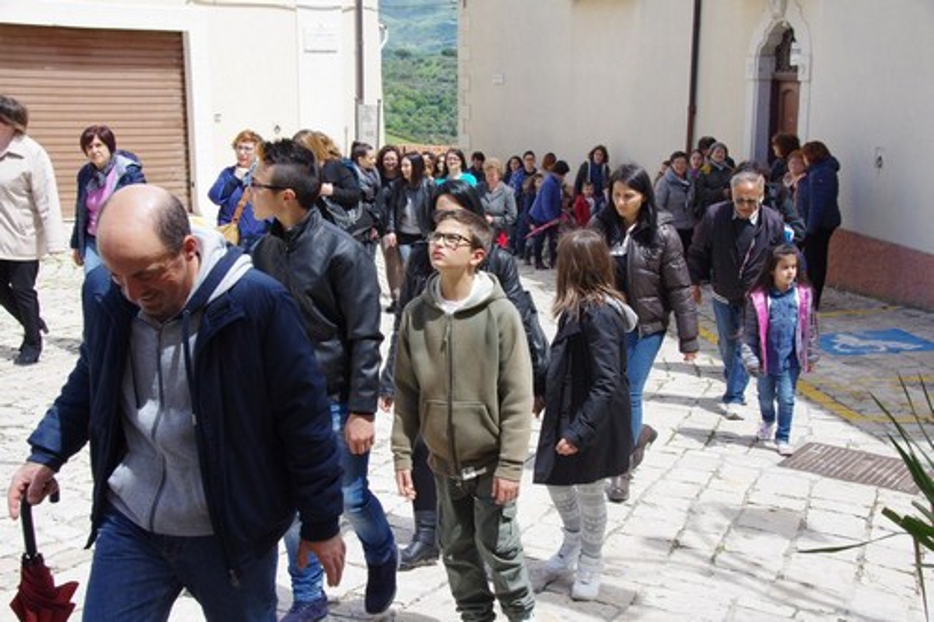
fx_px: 1426
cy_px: 311
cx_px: 467
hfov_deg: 36.3
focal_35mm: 55
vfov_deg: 24.6
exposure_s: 1/250
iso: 640
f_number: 10
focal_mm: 37
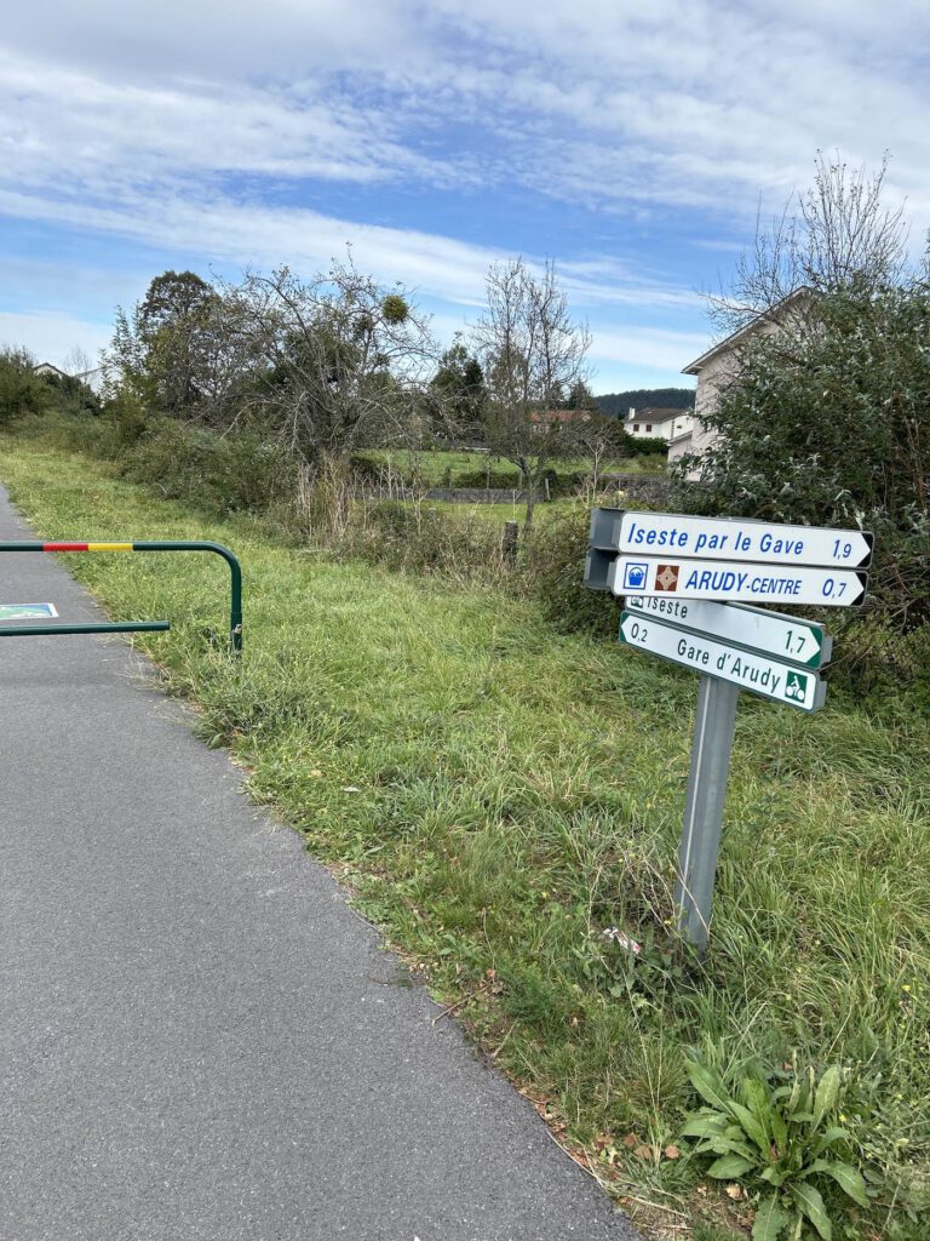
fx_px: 931
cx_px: 465
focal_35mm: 26
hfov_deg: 53.1
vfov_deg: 67.3
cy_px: 620
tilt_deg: -11.2
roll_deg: -2.5
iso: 50
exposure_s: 1/2513
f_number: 1.5
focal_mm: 5.7
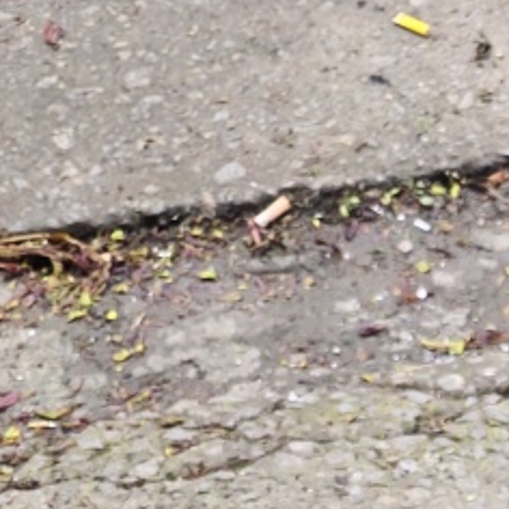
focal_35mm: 92
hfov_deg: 17.0
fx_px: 1531
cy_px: 952
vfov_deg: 15.7
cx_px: 774
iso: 249
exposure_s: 1/414
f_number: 1.88
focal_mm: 5.56
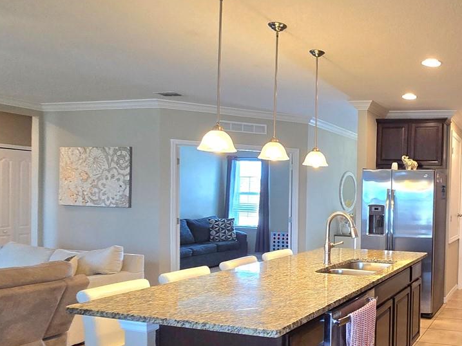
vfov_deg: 47.9
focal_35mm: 29
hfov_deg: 53.1
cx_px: 426
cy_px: 214
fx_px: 387
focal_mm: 2.2
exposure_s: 1/60.2
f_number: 2.2
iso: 160
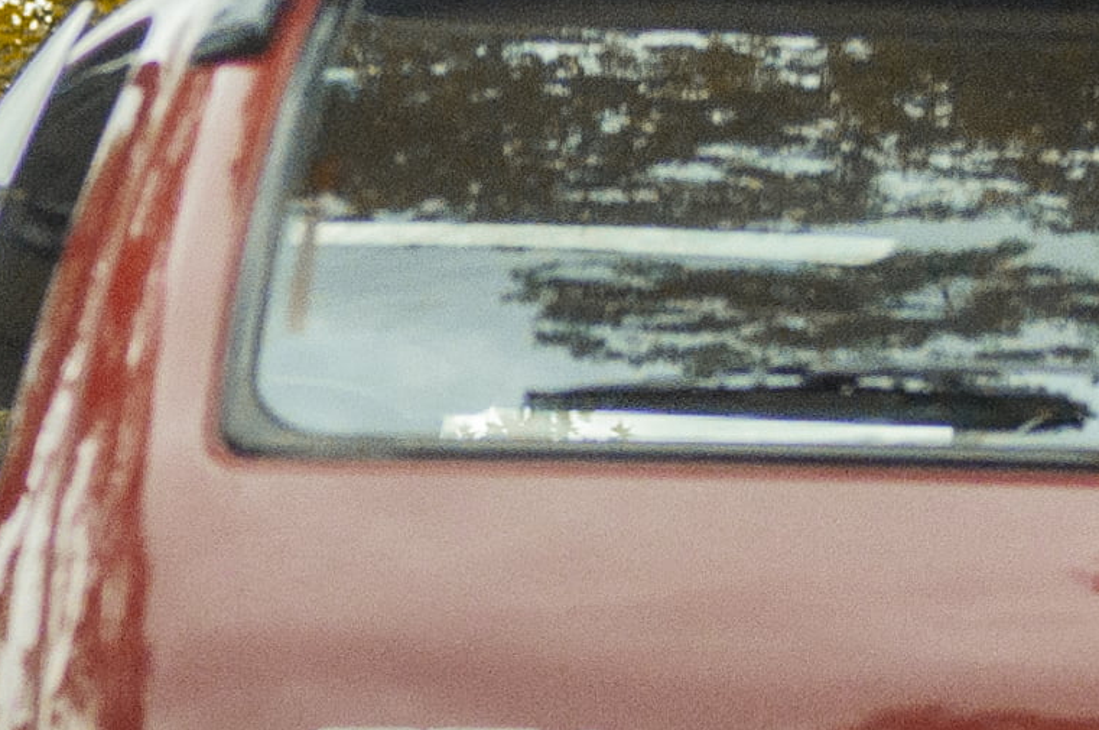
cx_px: -365
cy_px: 837
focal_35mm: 296
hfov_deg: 6.9
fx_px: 9017
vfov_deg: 4.6
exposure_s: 1/200
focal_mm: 35
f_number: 3.2
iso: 640
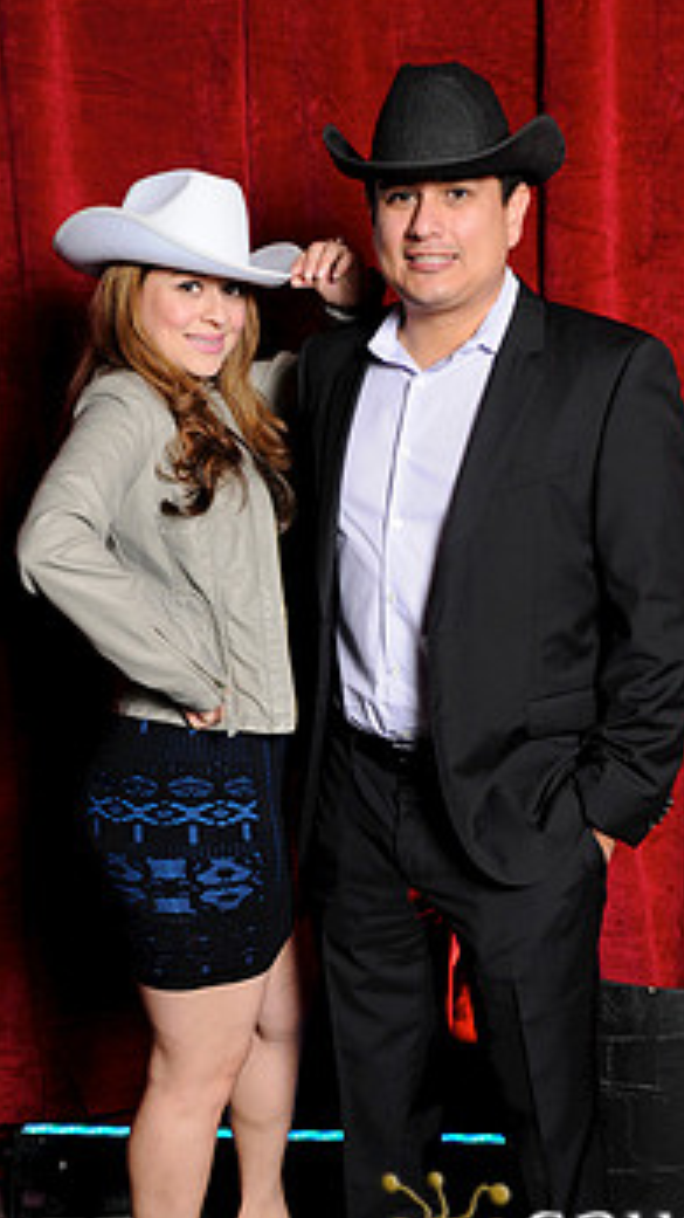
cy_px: 604
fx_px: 1839
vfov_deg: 36.6
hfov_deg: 21.1
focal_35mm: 57
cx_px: 317
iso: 400
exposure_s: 1/60
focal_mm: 28
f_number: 8
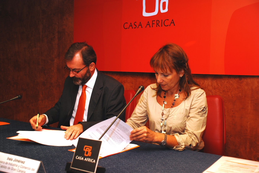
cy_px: 86
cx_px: 130
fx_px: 303
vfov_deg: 32.0
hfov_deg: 46.3
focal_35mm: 42
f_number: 5
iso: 200
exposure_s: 1/60
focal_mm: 28
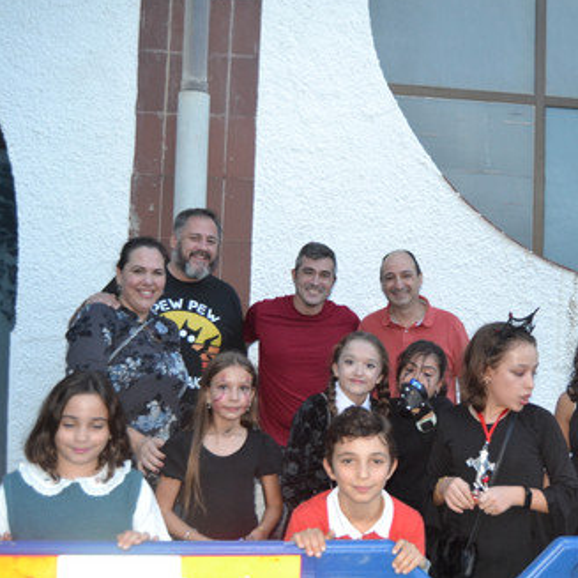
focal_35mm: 39
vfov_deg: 42.8
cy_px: 287
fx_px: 737
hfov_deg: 42.3
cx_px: 384
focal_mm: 20
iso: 1400
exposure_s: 1/60
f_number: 3.5
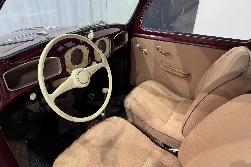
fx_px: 174
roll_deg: -1.1
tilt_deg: -29.9
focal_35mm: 25
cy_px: 88
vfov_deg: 51.3
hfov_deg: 71.5
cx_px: 126
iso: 160
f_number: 1.78
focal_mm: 6.76
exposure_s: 1/50
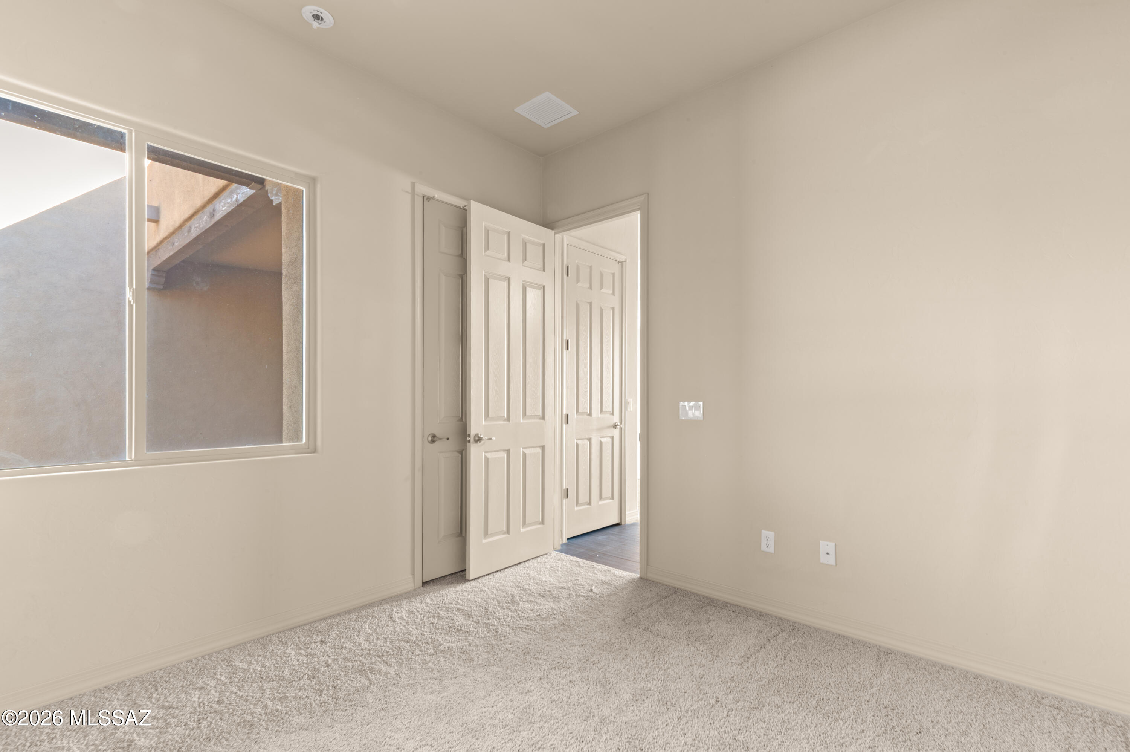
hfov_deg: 96.8
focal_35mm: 16
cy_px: 376
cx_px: 565
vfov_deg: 73.7
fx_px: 502
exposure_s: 25
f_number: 22
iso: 100
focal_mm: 16
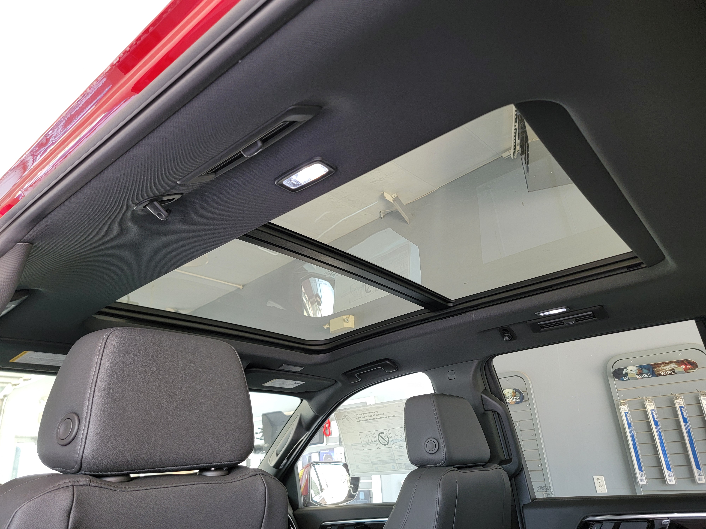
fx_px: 489
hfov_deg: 71.6
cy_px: 264
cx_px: 353
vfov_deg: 56.8
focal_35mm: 24
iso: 160
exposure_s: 1/48.1
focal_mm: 6.7
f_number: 1.8
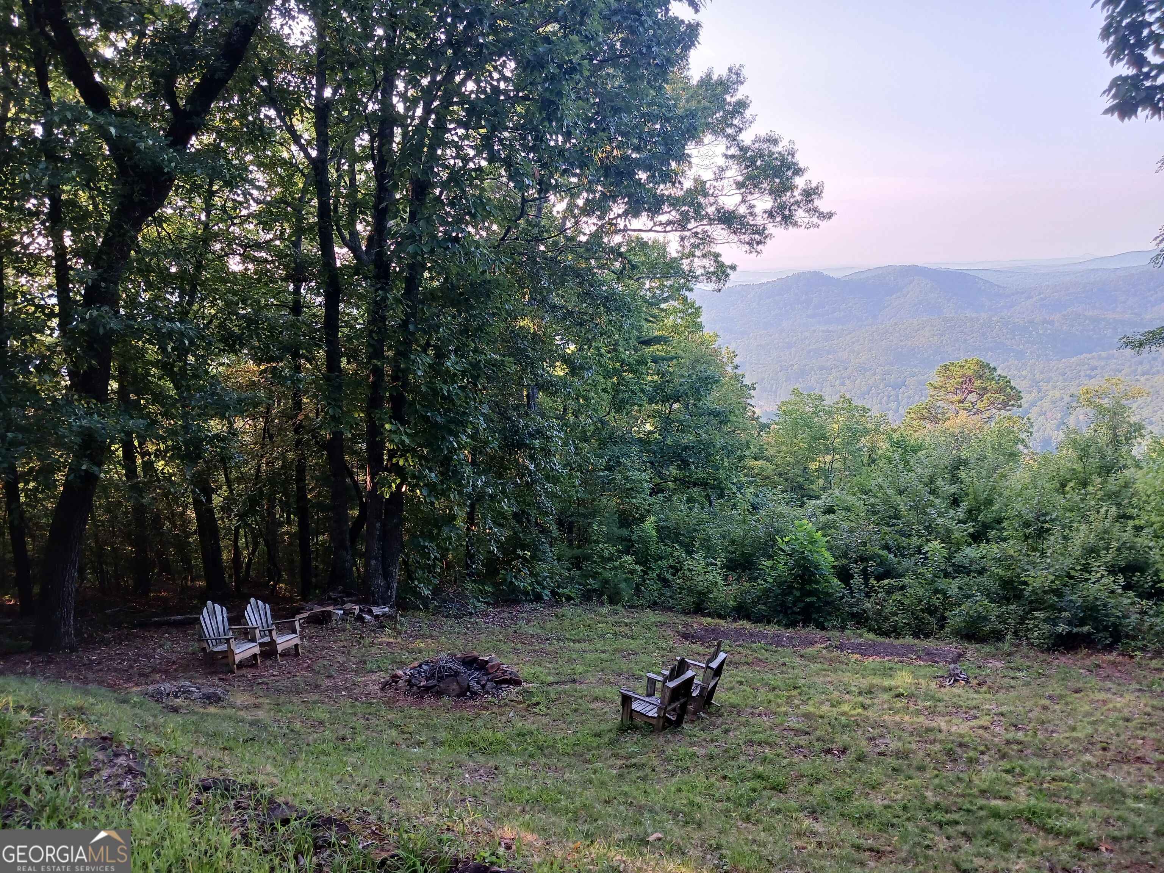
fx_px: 908
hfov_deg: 65.3
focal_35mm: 27
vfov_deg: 51.4
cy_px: 436
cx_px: 582
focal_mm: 4
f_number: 1.8
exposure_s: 1/60
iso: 50
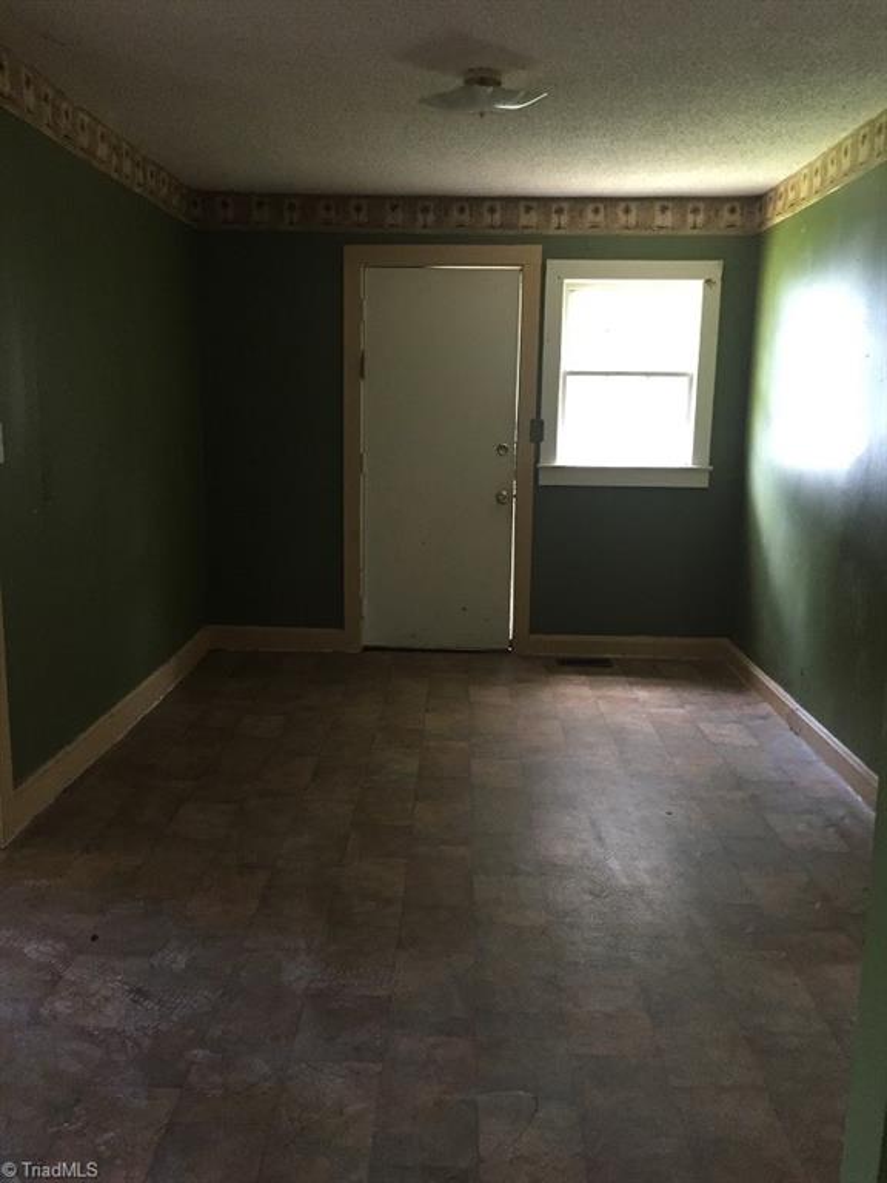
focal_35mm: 29
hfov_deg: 48.2
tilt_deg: -9.4
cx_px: 444
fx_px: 991
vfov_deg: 61.7
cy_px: 592
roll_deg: -0.1
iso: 250
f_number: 2.2
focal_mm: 4.15
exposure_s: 1/20
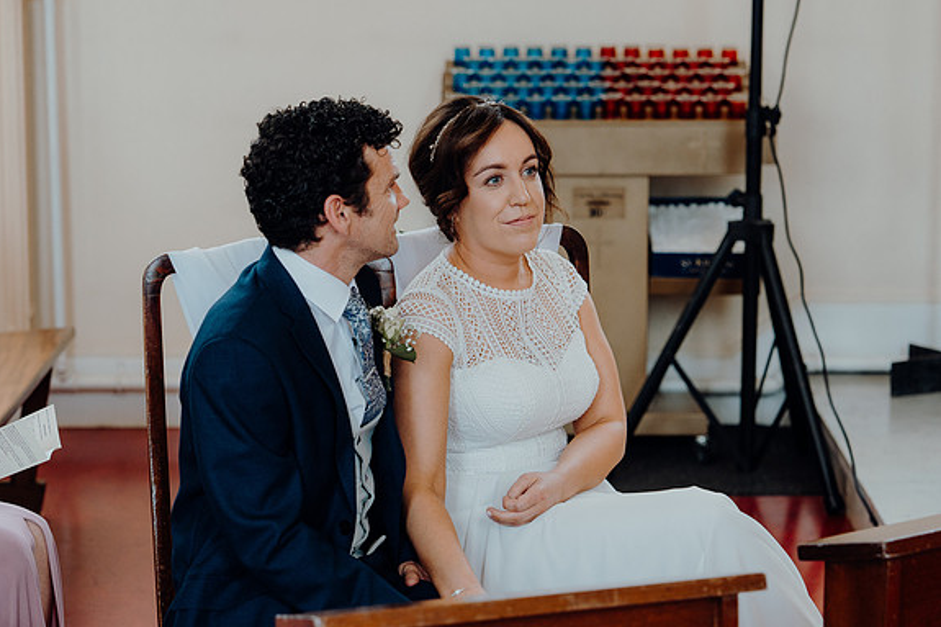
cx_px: 468
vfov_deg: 12.9
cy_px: 315
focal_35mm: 106
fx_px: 2770
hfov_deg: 19.3
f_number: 2.8
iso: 500
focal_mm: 70
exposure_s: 1/200
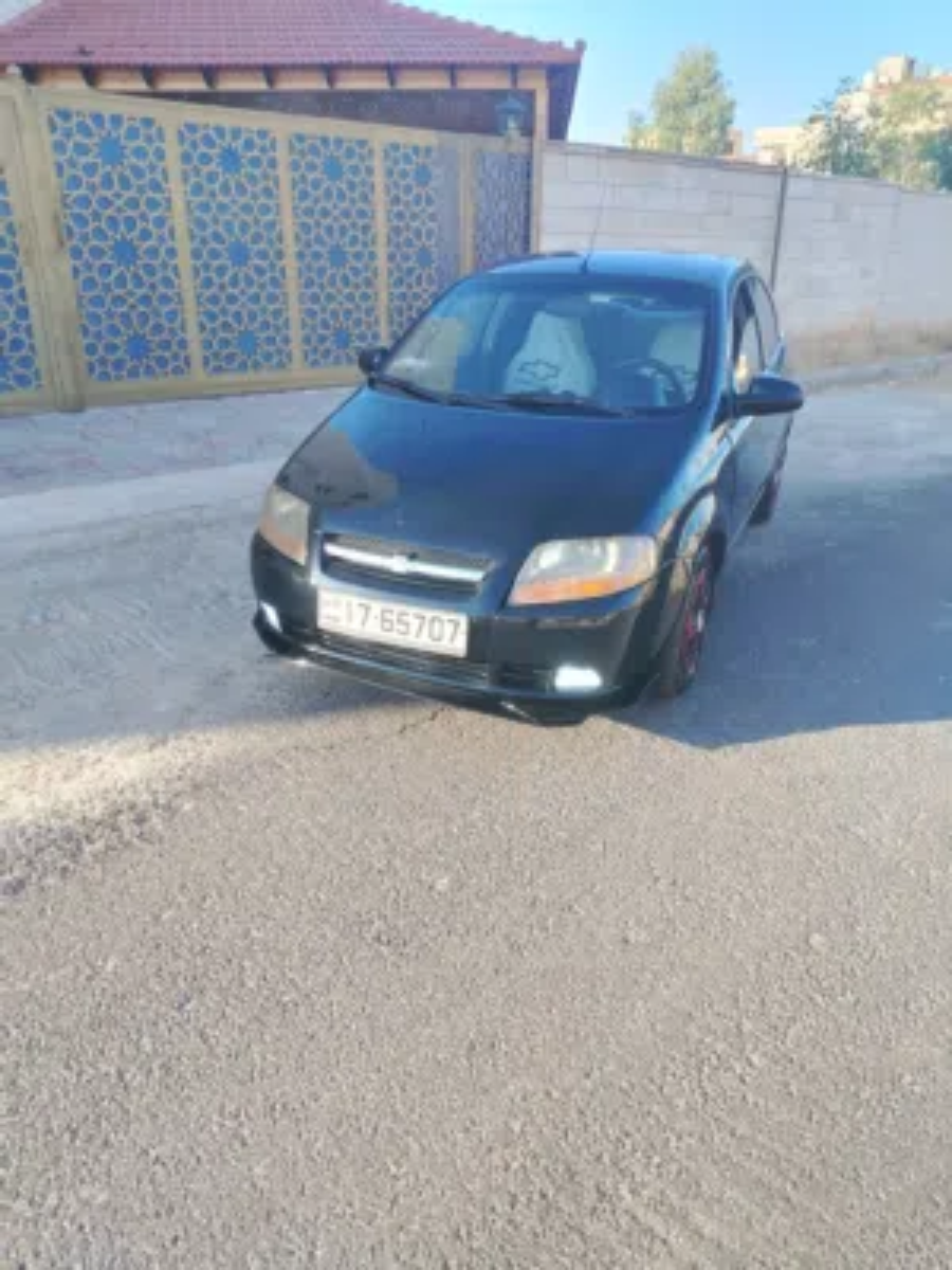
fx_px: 880
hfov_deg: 56.8
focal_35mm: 24
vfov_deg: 71.6
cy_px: 635
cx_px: 476
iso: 100
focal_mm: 5.25
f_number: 1.75
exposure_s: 1/217
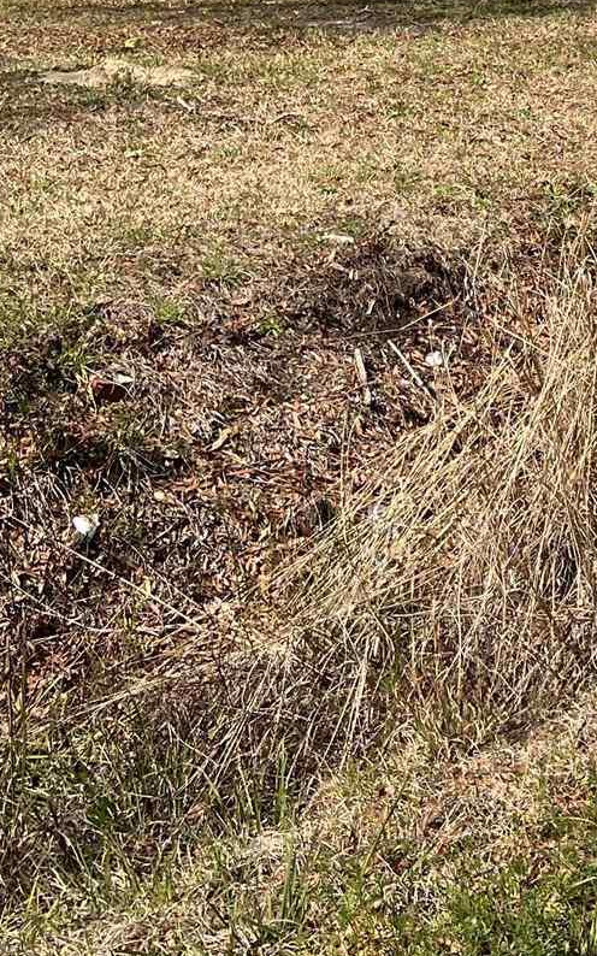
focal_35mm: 80
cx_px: 934
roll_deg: -0.5
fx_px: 2083
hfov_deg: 15.0
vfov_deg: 24.0
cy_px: -128
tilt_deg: -0.7
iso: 50
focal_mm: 5.7
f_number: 1.5
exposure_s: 1/2841
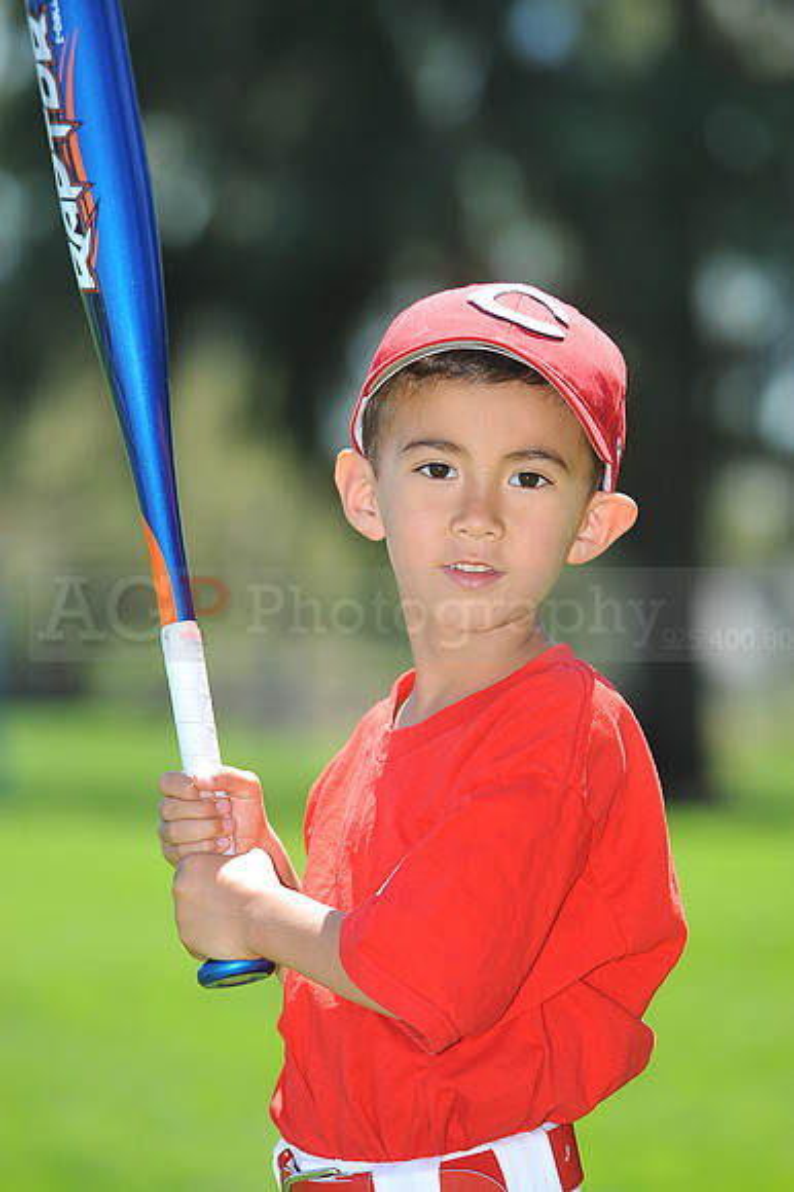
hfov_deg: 6.9
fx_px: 6624
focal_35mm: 200
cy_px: 596
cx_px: 397
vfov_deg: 10.3
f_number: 5.6
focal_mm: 200
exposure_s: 1/400
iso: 200
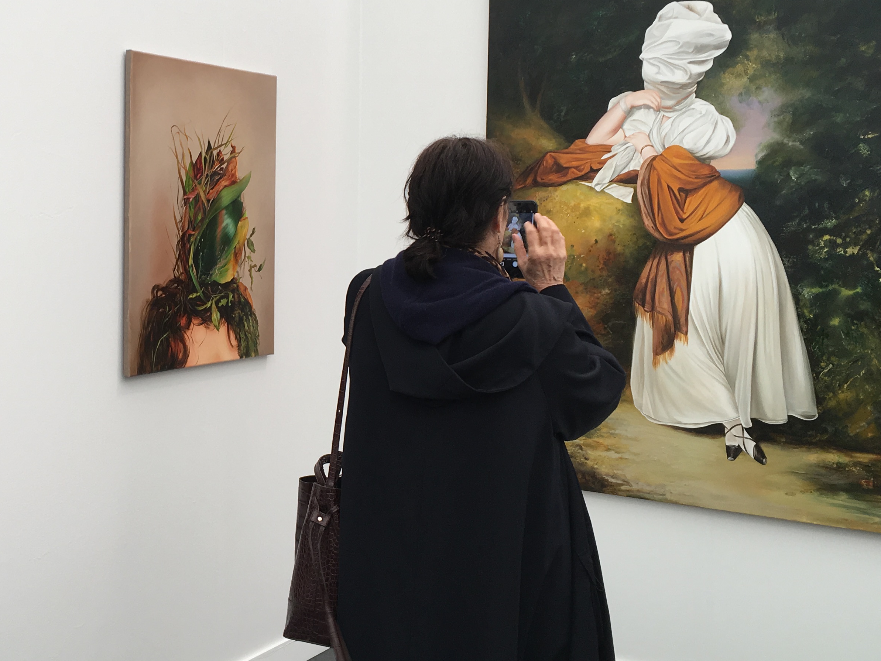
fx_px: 1247
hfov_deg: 38.0
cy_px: 264
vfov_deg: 29.6
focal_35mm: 49
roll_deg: -0.4
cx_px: 226
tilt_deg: -2.3
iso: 25
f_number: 2.2
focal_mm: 4.15
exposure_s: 1/60
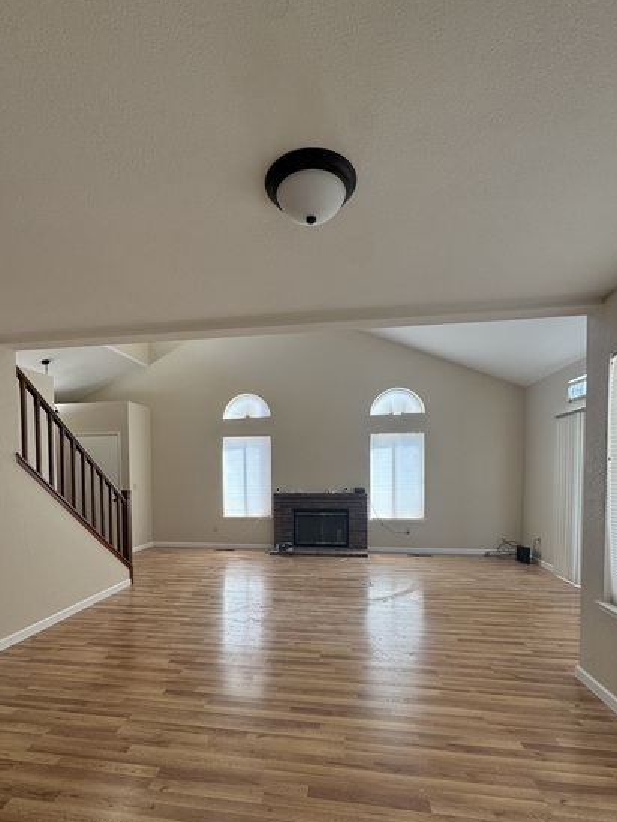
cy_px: 492
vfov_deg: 89.9
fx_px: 404
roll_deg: +0.2
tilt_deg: -3.3
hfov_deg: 74.7
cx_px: 291
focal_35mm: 17
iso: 100
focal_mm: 2.22
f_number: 2.2
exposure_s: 1/99
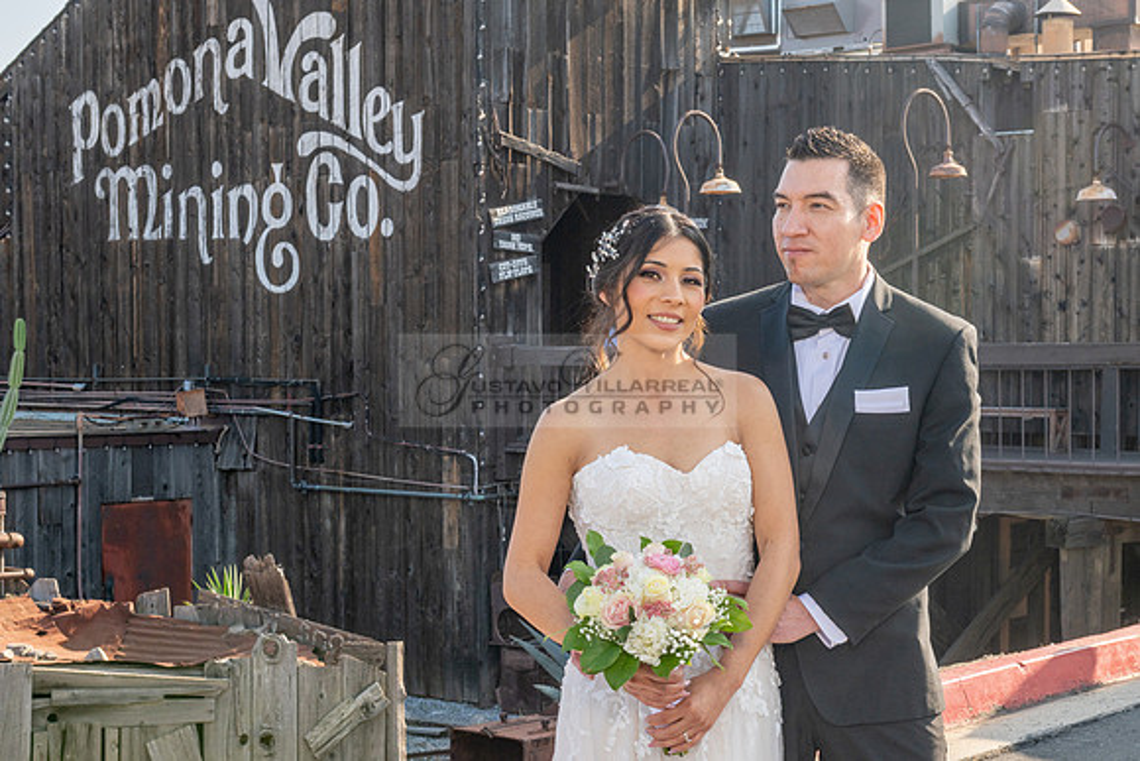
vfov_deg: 19.7
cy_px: 476
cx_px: 694
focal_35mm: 69
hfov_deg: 29.2
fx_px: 2181
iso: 200
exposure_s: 1/160
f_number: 11
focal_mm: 55
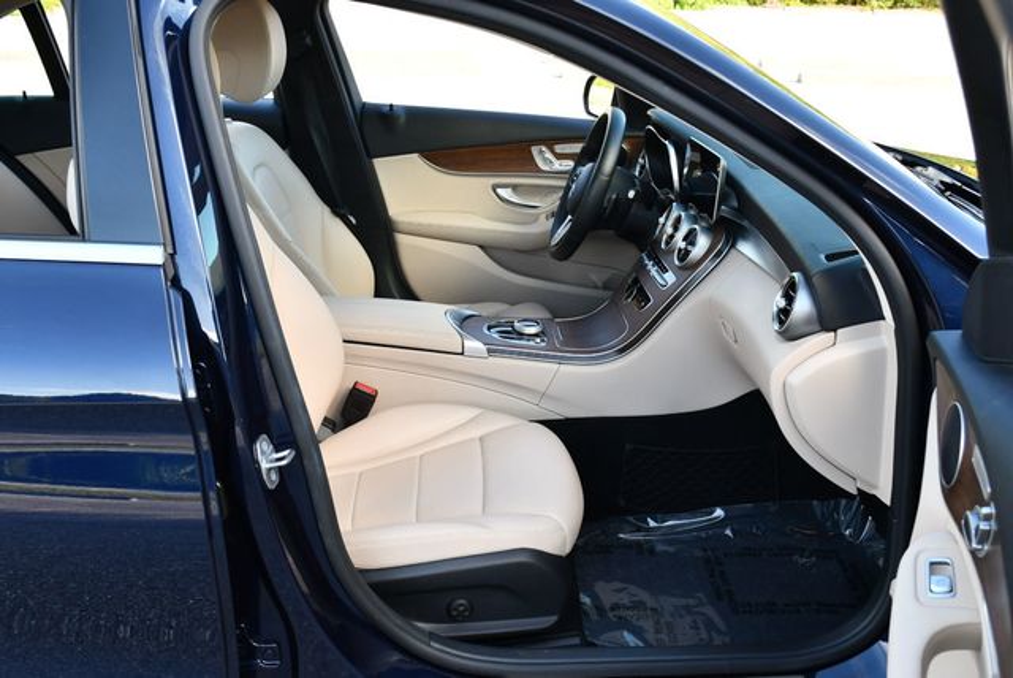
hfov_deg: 53.1
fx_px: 1014
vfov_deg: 36.9
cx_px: 506
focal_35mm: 36
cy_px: 339
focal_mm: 18
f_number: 4.5
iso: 400
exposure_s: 1/250
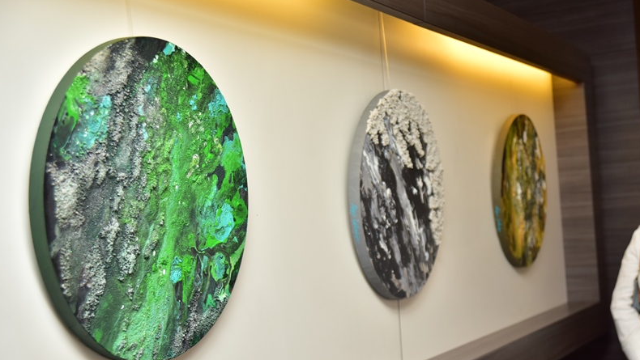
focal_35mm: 53
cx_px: 319
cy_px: 195
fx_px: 900
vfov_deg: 22.7
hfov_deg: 39.2
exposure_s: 1/125
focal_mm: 50
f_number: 3.5
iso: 500
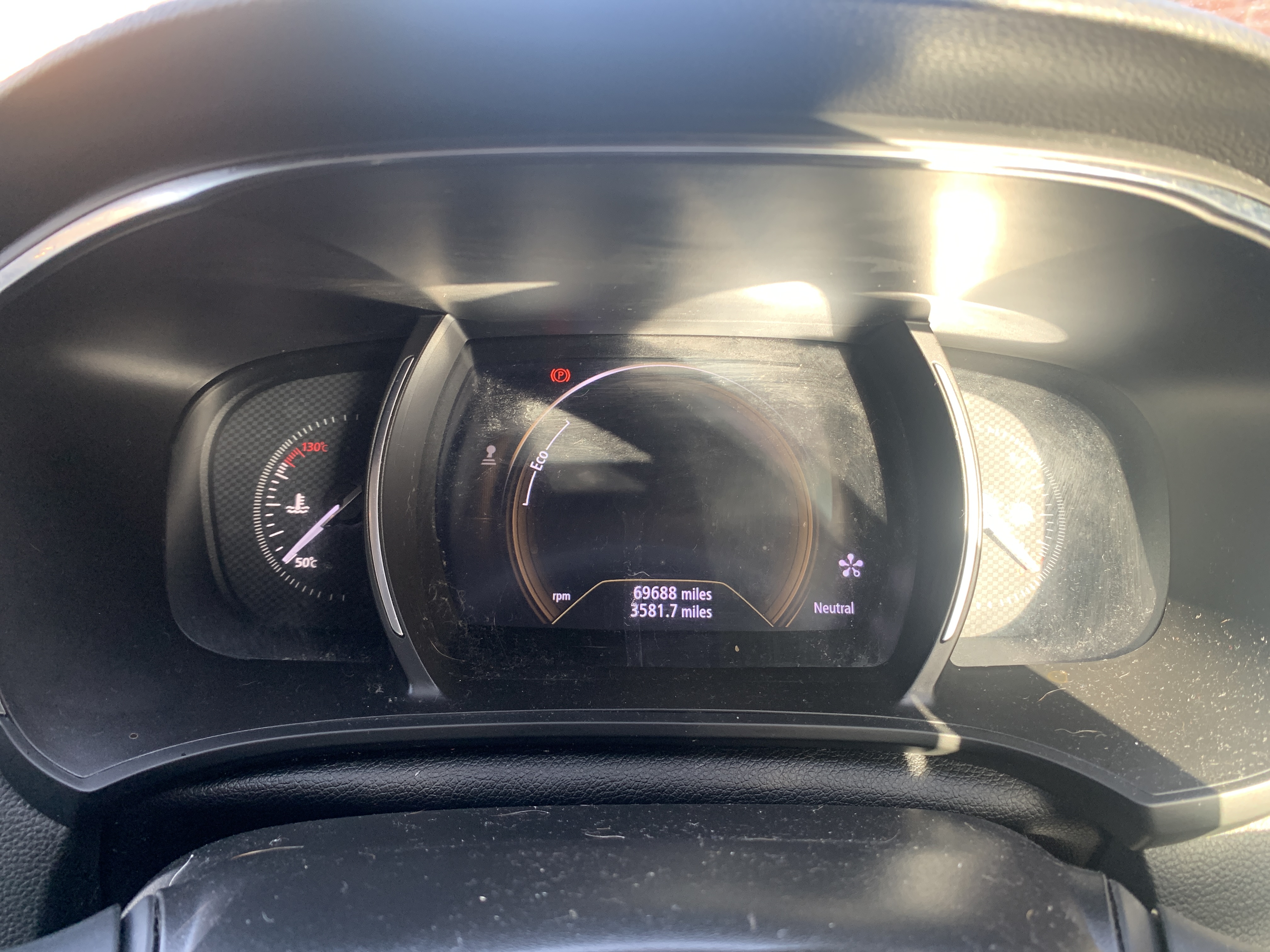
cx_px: 635
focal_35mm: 26
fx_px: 954
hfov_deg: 67.3
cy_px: 476
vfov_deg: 53.1
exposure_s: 1/63
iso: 100
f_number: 1.8
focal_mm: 4.25
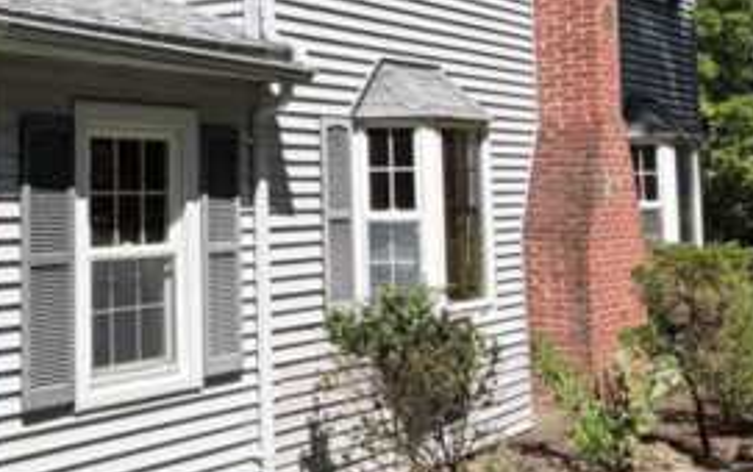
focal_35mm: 56
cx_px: 97
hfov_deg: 34.5
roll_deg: +1.3
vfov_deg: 22.9
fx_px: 1150
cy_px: 106
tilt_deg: +5.0
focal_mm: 2.22
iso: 32
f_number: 2.2
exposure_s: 1/770
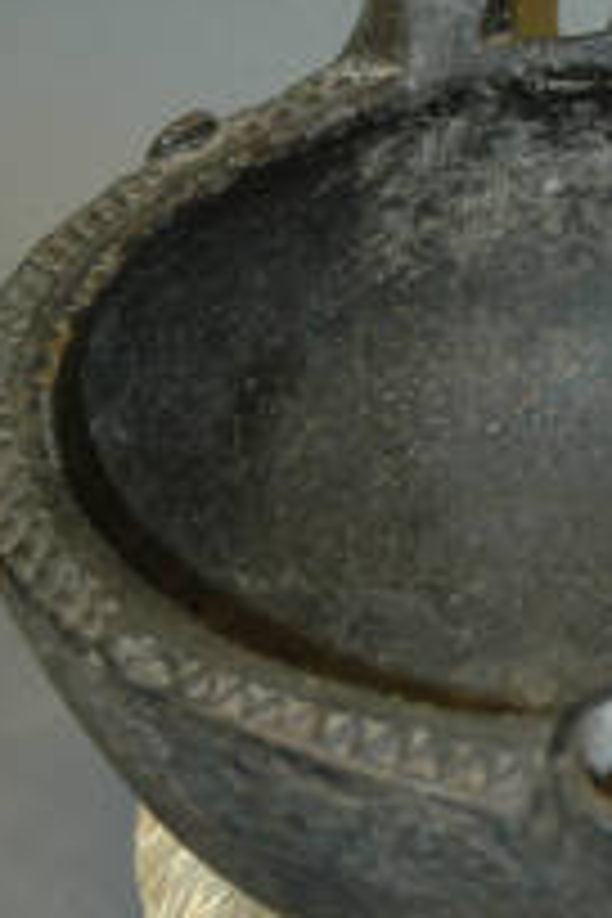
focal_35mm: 188
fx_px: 4794
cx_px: 610
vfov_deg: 10.9
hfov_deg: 7.3
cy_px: 477
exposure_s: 1/60
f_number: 5
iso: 500
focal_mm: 52
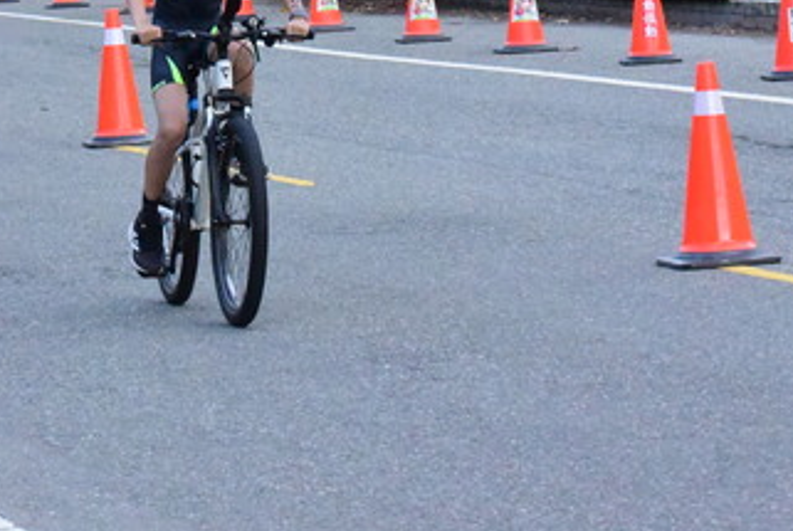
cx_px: 173
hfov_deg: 7.7
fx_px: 5889
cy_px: -65
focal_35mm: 267
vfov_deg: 5.1
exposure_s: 1/2500
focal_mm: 110
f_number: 13
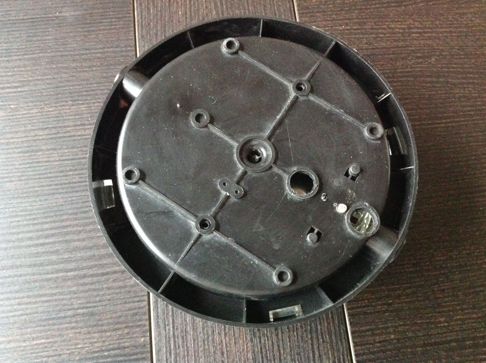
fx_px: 491
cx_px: 243
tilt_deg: -74.3
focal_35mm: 35
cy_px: 182
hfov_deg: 52.7
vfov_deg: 40.6
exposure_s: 1/15
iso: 800
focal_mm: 4.28
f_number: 2.4
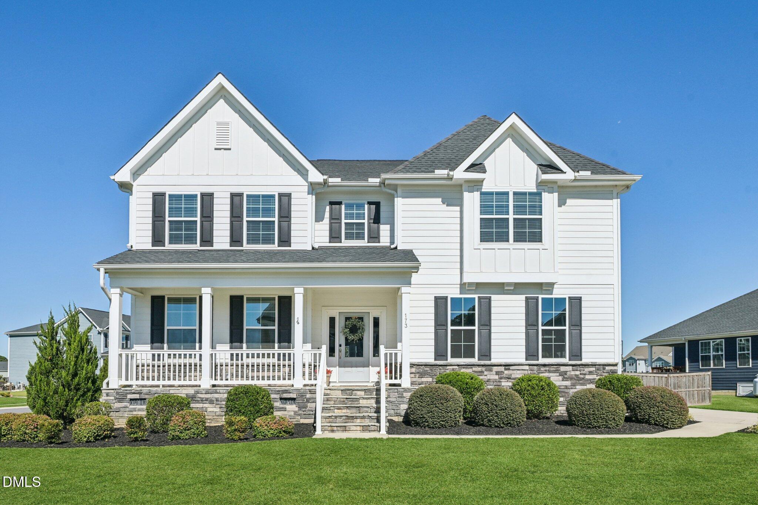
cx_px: 379
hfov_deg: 73.7
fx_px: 505
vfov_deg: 53.1
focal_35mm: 24
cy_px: 252
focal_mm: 24
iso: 200
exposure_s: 1/1250
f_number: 9
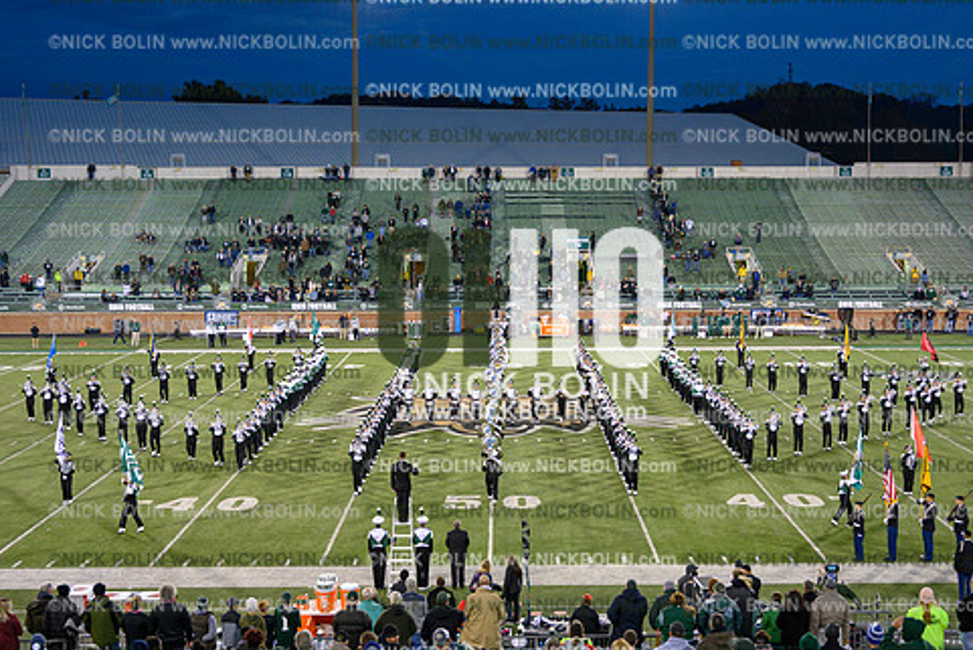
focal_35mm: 47
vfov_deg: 28.7
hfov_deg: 41.9
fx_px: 1271
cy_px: 325
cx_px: 520
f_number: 4
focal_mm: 39
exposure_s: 1/320
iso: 2000
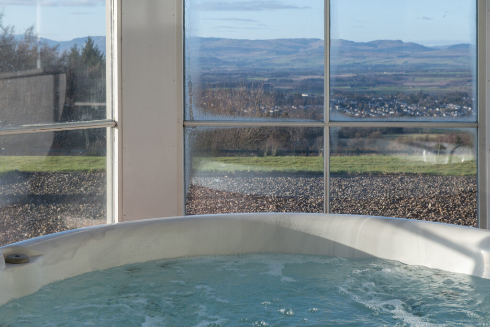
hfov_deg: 30.5
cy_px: 164
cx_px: 245
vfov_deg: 20.6
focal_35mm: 66
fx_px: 898
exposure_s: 1/80
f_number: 11
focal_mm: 66
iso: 100
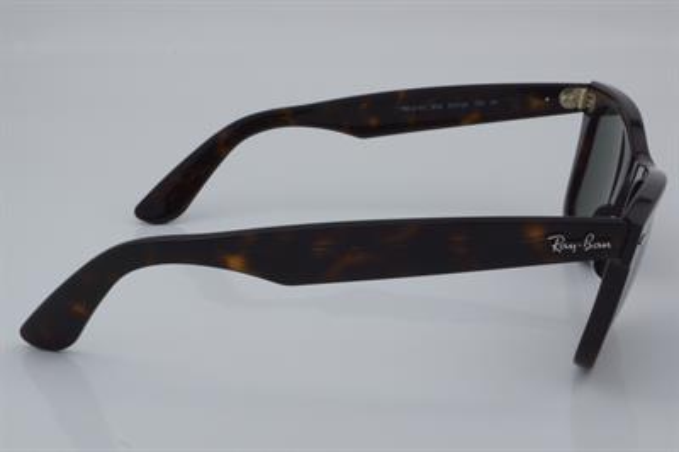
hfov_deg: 29.9
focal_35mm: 68
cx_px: 340
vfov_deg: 20.1
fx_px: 1272
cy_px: 226
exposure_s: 1/4
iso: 100
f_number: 32
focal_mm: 45
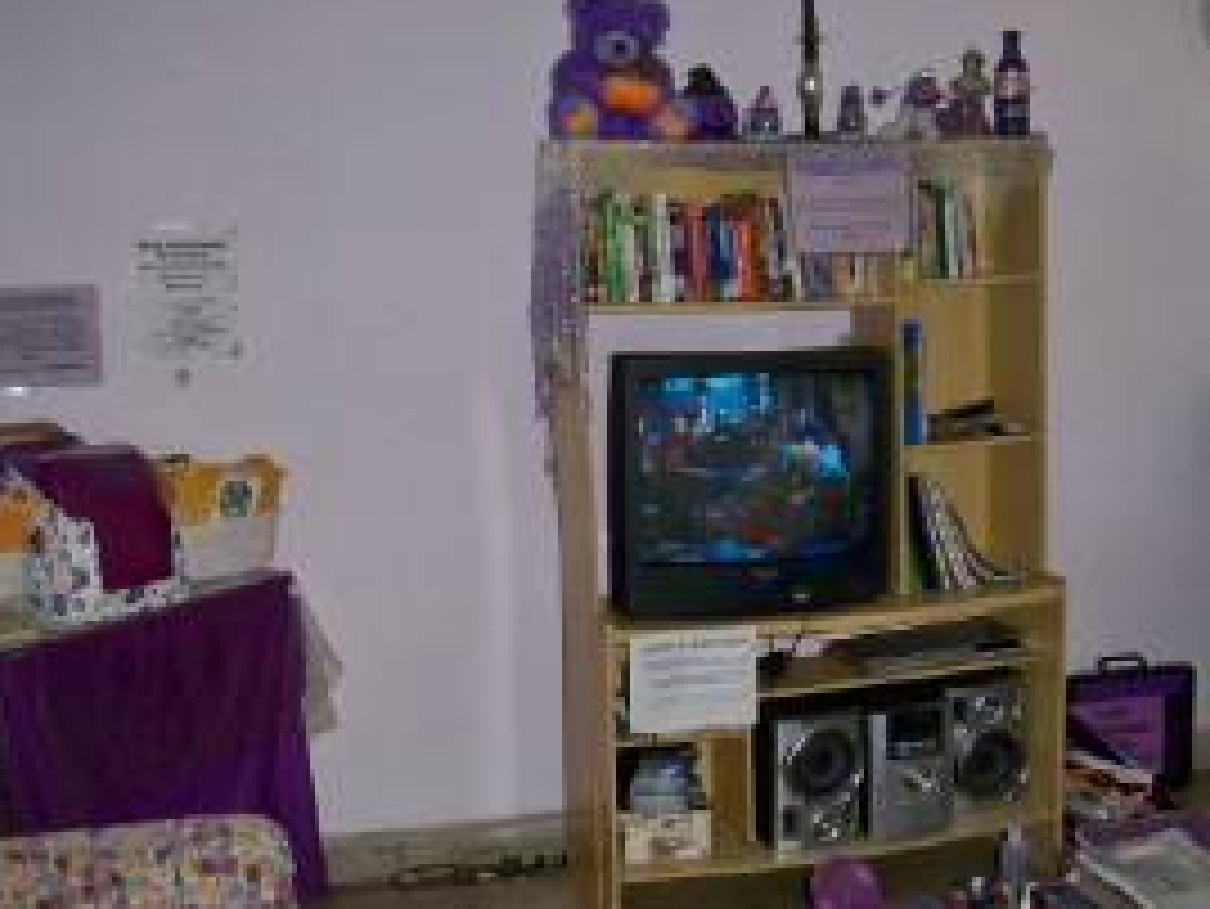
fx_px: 1818
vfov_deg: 28.0
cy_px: 544
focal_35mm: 52
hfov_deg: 36.6
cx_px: 742
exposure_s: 1/60
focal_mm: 6.3
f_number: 3.1
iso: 200
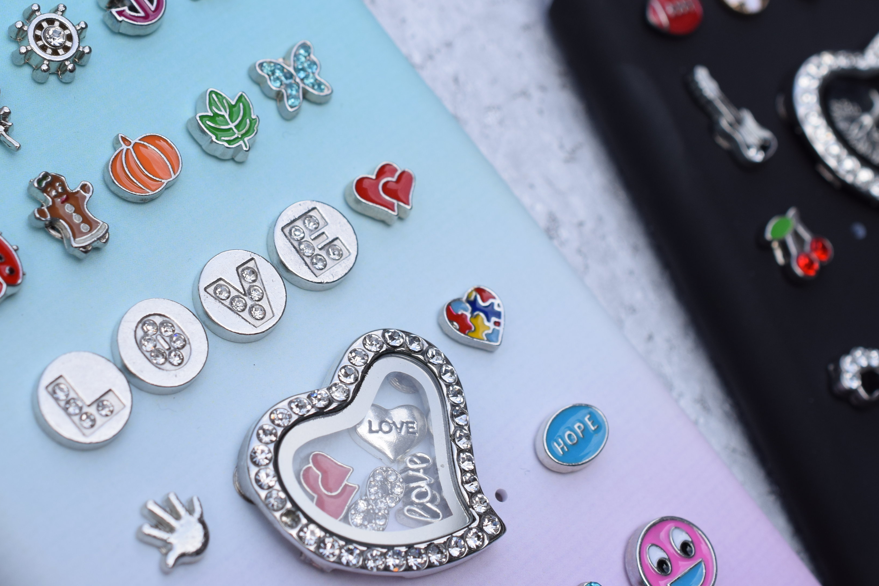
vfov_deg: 16.5
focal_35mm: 83
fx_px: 2027
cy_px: 263
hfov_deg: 24.5
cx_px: 408
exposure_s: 1/250
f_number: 8
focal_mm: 40
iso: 250
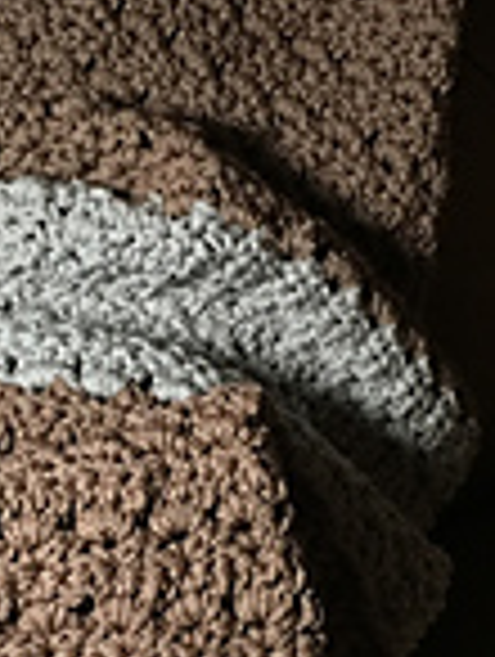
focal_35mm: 99
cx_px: 97
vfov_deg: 19.6
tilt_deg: -43.3
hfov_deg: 14.9
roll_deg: +0.2
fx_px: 1882
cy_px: 513
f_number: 2.2
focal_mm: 4.15
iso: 80
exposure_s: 1/15
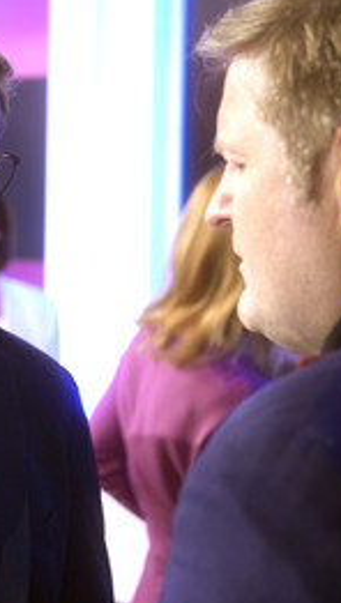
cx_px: -66
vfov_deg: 26.2
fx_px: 1298
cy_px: 302
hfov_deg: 14.5
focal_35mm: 81
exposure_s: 1/60
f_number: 2.2
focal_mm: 30
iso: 640
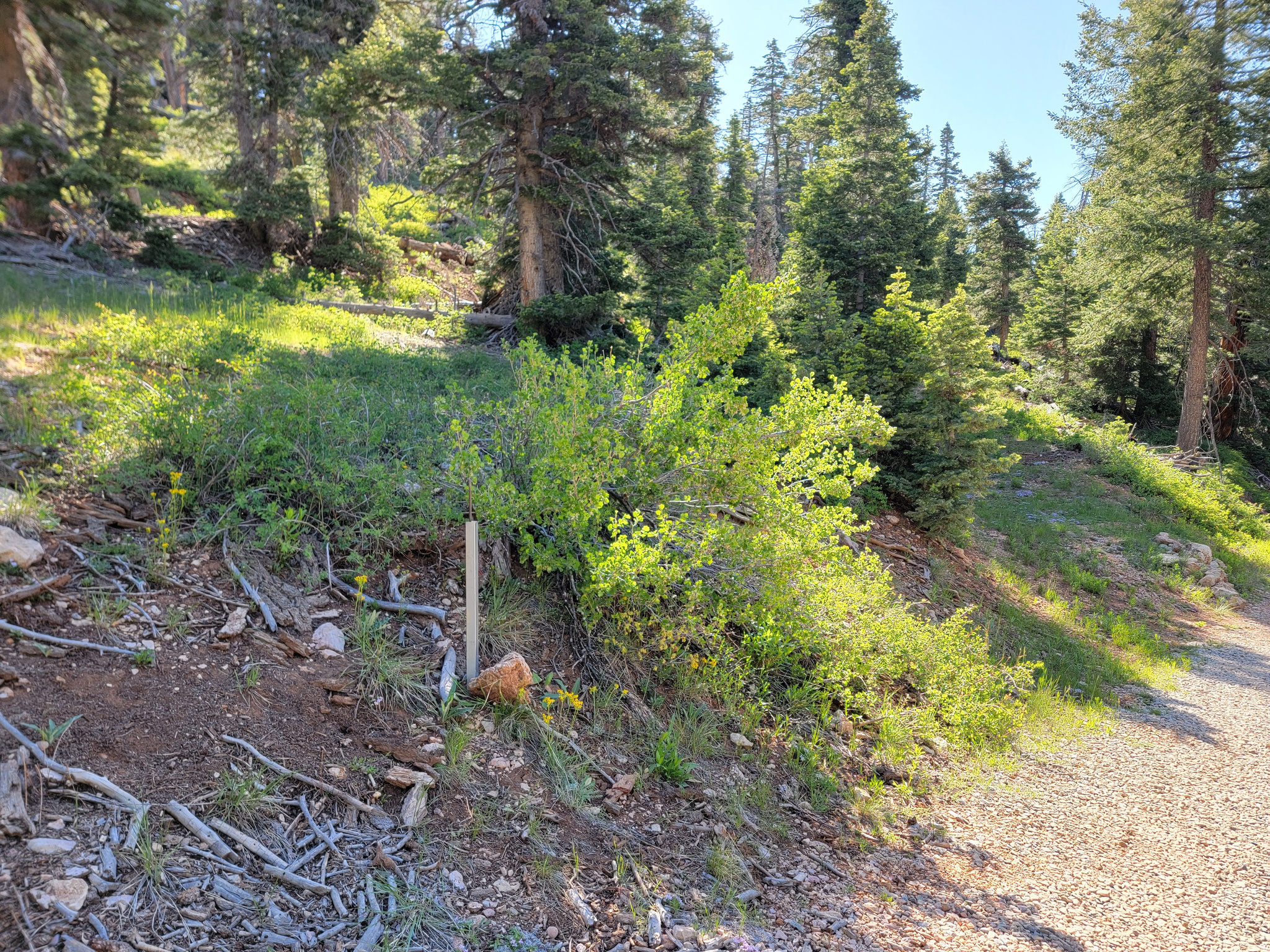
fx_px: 881
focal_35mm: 24
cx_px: 635
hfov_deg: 71.6
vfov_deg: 56.8
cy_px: 476
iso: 25
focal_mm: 6.7
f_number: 1.8
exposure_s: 1/120
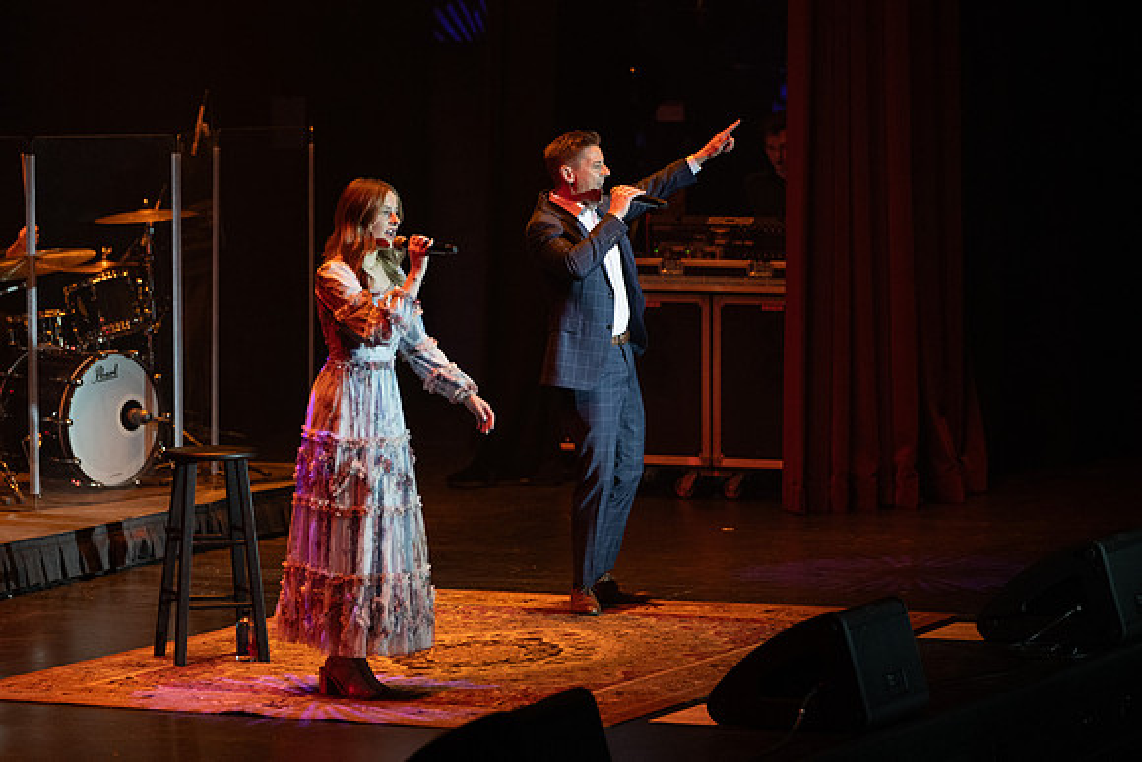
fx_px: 4930
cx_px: 493
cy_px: 442
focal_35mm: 155
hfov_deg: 13.2
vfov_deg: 8.8
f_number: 2.8
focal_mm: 130
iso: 2000
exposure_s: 1/400
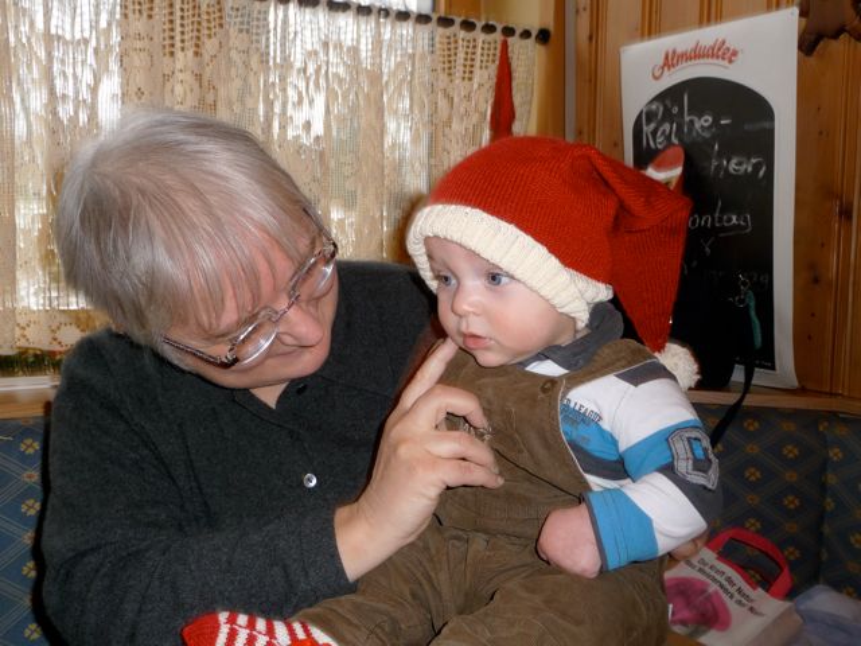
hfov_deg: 49.0
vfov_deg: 37.7
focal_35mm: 38
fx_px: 945
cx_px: 430
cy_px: 323
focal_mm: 6.3
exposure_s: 1/30
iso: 100
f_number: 3.8
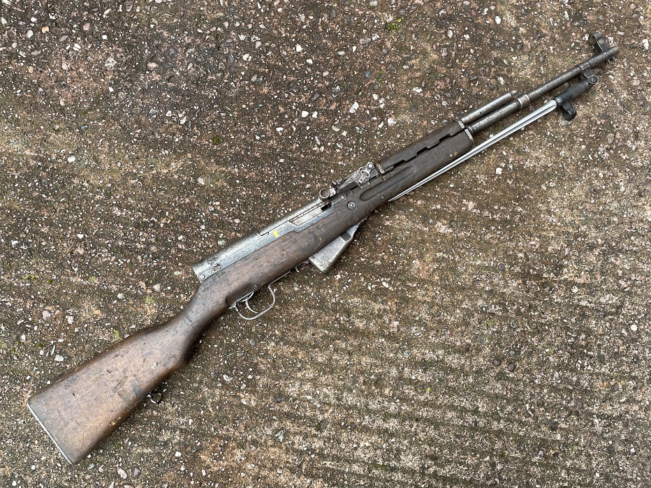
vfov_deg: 53.1
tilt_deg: -87.5
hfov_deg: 67.3
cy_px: 244
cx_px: 326
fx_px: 489
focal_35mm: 26
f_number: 1.6
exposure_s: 1/121
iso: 64
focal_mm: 4.2
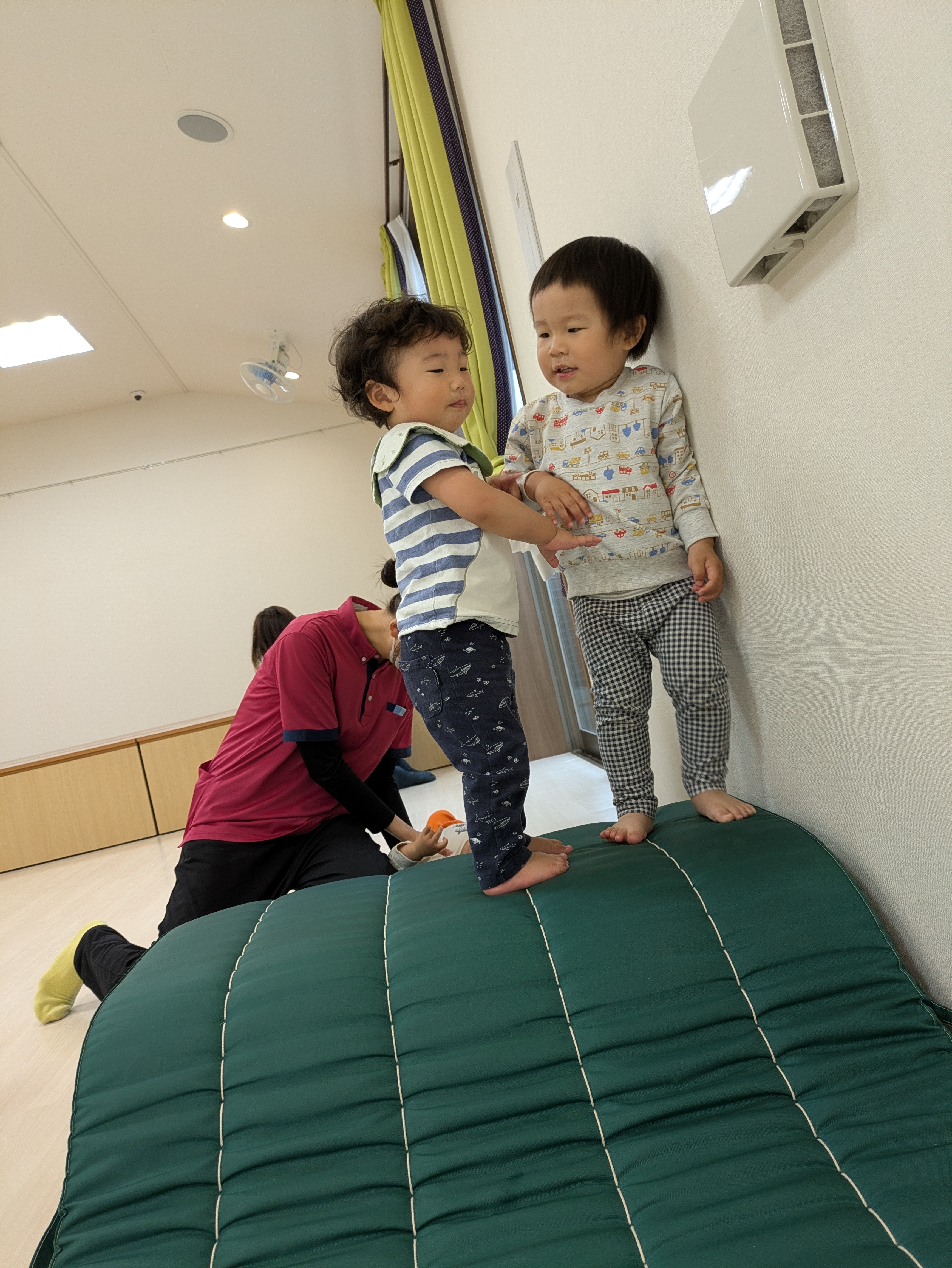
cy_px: 634
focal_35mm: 25
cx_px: 476
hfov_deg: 54.9
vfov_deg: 69.4
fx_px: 916
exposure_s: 1/100
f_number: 1.89
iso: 82
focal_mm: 5.43
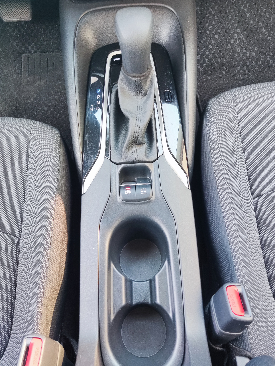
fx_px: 275
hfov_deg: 53.1
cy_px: 180
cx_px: 139
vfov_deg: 67.3
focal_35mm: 26
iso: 232
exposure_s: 1/33
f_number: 1.79
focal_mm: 4.71
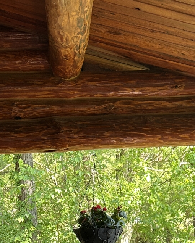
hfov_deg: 18.1
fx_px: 613
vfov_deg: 19.3
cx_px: 121
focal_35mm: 85
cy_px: 377
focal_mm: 5.7
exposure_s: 1/121
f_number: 1.5
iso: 64
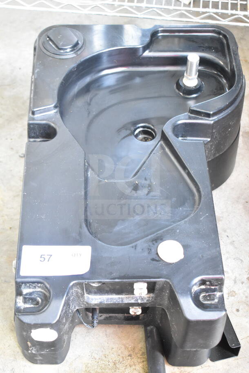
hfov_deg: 22.6
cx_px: 124
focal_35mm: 60
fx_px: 622
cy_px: 186
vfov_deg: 33.4
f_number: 4.8
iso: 5600
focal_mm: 40
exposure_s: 1/60
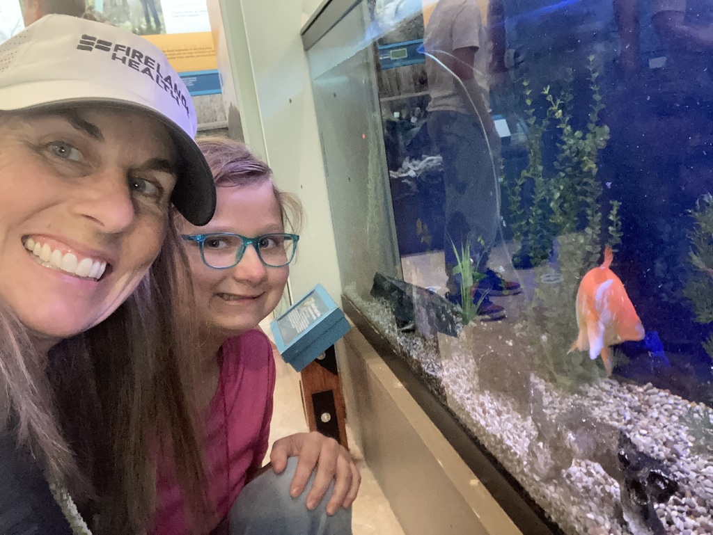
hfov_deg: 56.8
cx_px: 356
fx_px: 659
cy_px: 268
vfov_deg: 44.2
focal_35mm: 32
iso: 640
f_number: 2.2
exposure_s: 1/34
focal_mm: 2.87
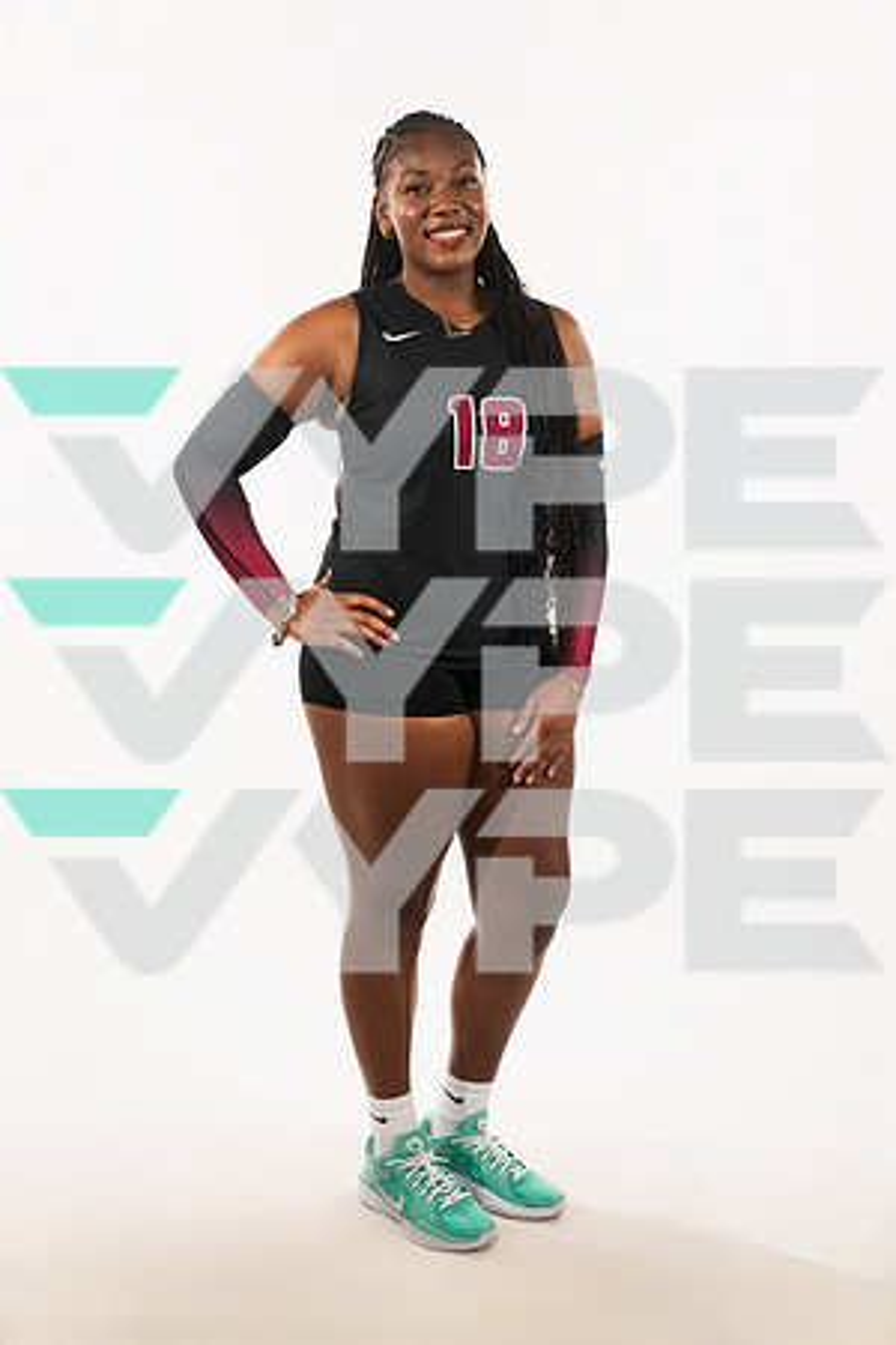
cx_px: 448
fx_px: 1568
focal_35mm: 42
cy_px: 672
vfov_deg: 46.4
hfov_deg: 31.9
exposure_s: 1/320
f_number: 7.1
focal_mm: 42
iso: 500
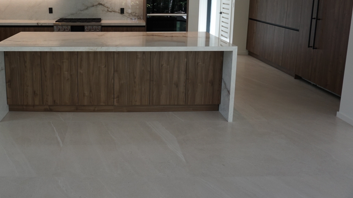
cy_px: 49
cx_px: 113
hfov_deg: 55.3
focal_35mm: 35
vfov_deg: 33.0
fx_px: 328
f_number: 4
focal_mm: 16
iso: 320
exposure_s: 1/160
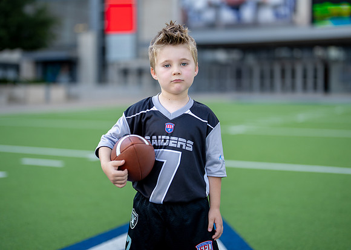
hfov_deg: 33.3
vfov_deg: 24.1
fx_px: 587
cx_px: 179
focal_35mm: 59
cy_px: 112
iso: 100
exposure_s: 1/2000
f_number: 1.2
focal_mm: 50
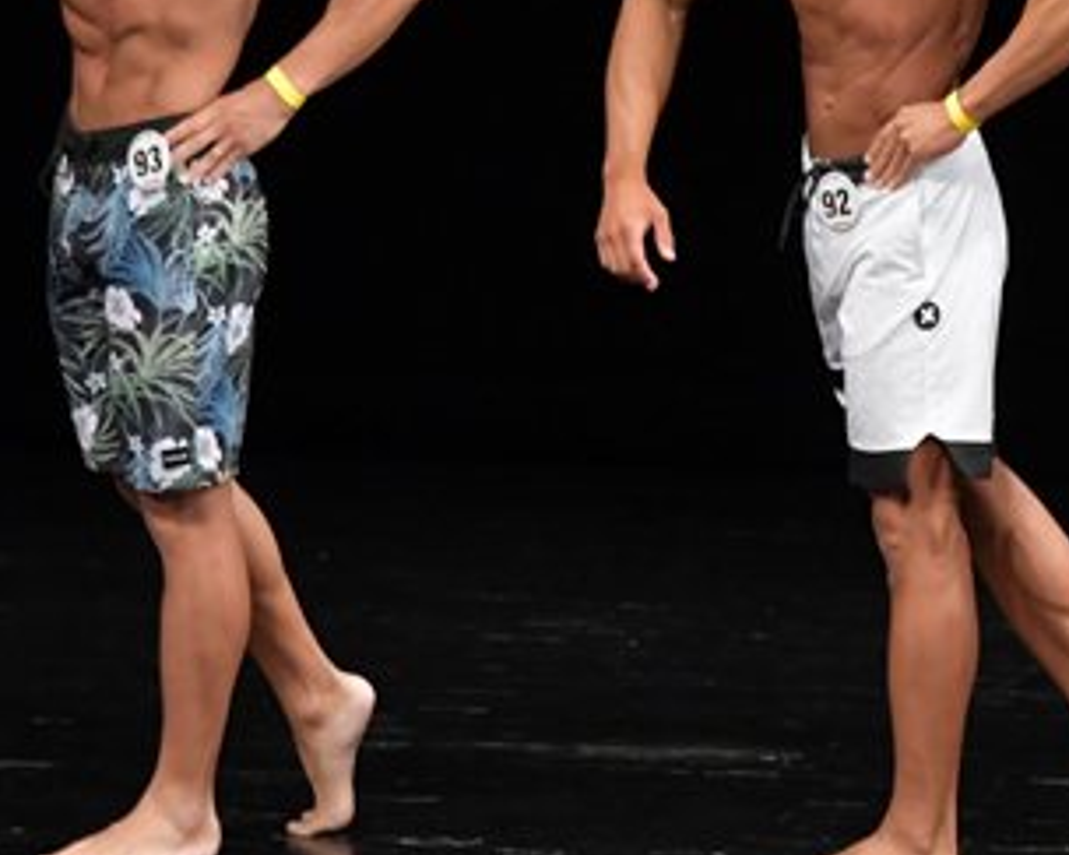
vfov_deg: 2.7
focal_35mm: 574
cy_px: 271
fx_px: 18155
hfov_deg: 3.4
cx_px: 1106
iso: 3200
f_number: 5.6
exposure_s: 1/400
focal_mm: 160
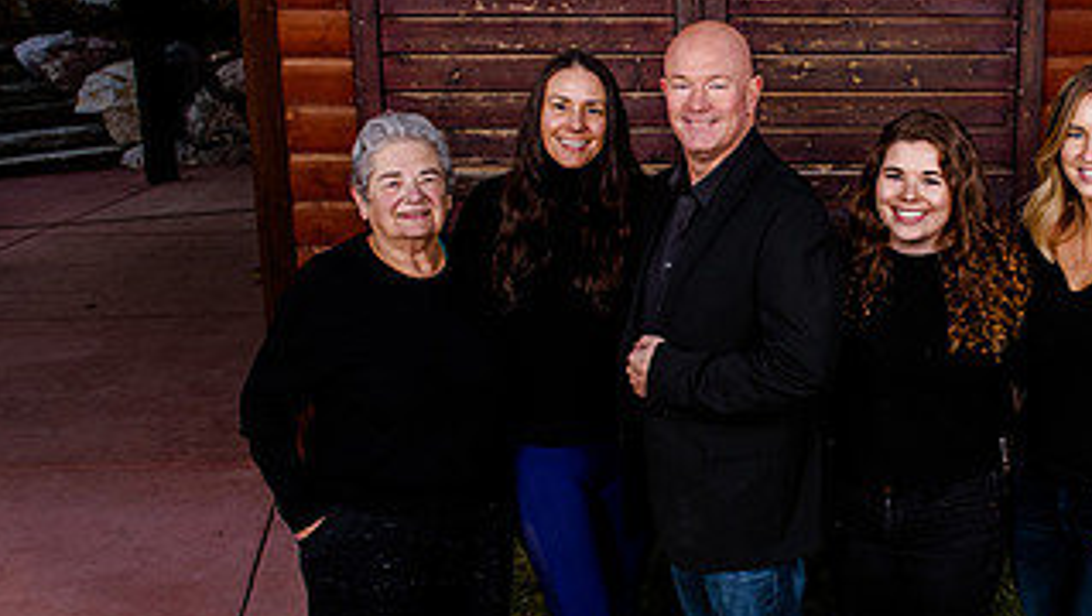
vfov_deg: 23.5
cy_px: 353
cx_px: 811
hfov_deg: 39.5
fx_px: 1478
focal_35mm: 51
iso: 200
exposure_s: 1/160
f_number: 7.1
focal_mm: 24
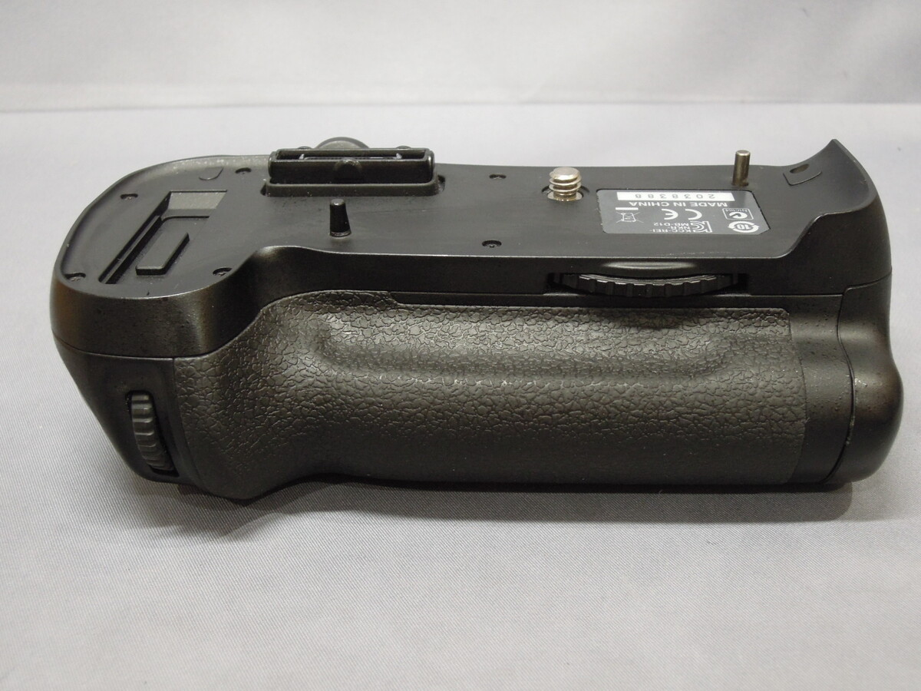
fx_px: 1064
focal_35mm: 40
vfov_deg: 36.0
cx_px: 460
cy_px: 346
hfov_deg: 46.8
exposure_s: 1/20
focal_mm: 7.2
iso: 400
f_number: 3.7
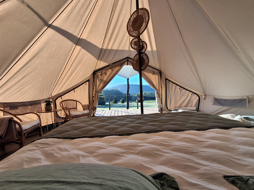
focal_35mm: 16
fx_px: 117
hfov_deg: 94.5
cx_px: 127
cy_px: 95
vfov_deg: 78.1
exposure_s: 1/151
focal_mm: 1.64
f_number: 2.2
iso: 40
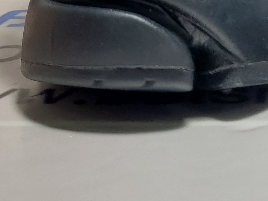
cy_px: -156
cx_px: 314
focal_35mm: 95
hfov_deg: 19.5
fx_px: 736
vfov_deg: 13.9
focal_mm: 4.3
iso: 50
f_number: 1.5
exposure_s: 1/617
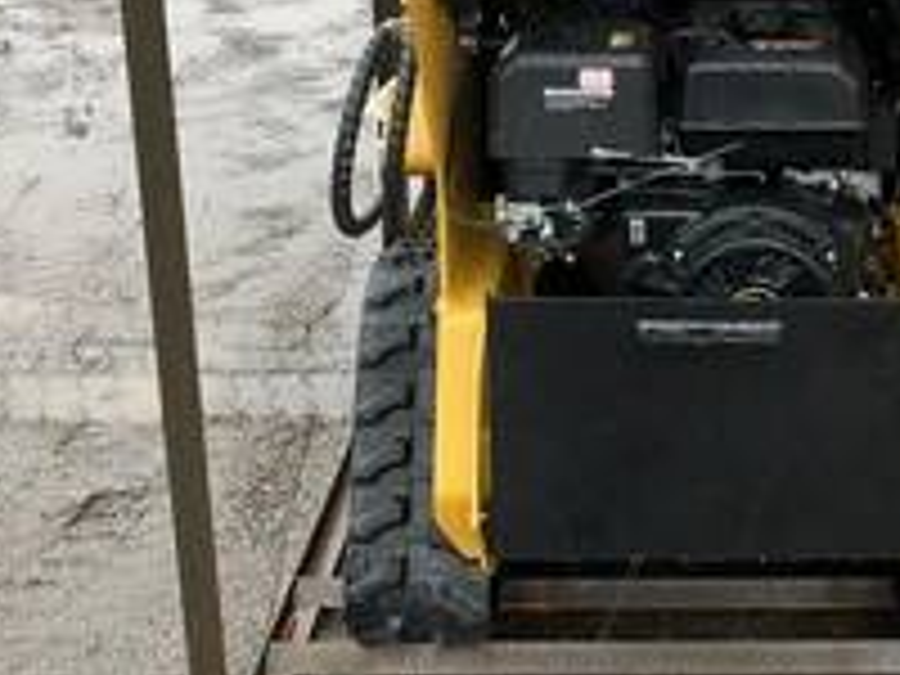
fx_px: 1508
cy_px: 72
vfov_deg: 24.5
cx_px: 724
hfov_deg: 32.3
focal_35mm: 58
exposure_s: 1/122
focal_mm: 3
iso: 25
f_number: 1.8
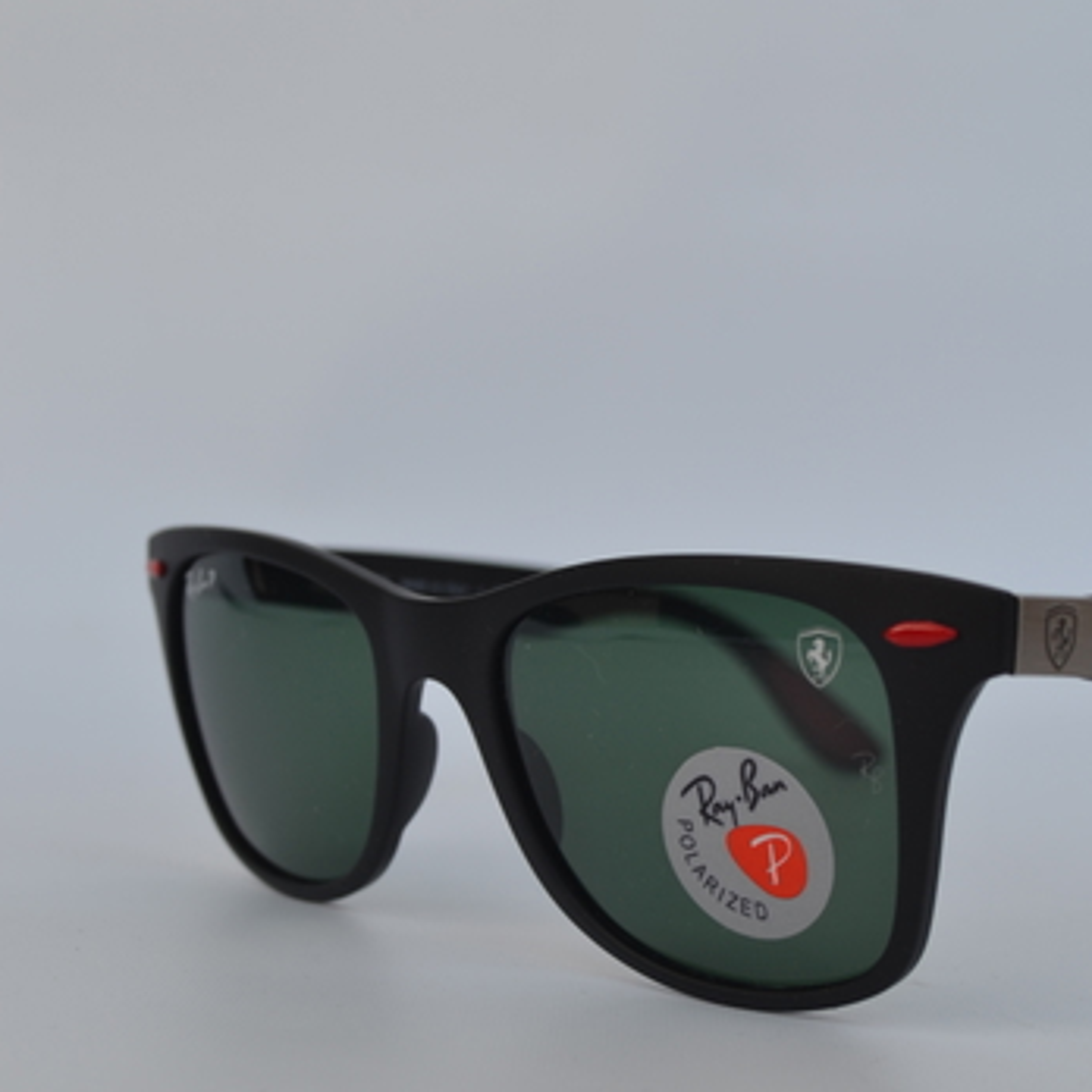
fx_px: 2356
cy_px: 653
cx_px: 581
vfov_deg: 26.1
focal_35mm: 66
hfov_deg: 26.1
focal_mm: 30
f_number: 6.3
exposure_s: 1/100
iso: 100
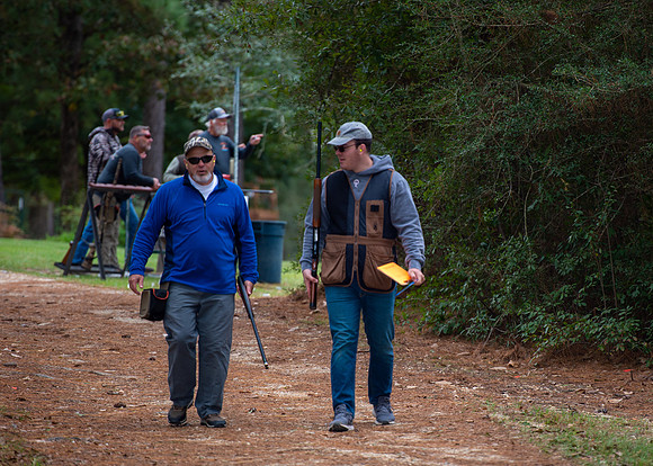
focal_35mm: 257
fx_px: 4765
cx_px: 402
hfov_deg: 7.8
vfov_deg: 5.6
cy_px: 285
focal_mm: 200
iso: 320
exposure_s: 1/250
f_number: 3.2
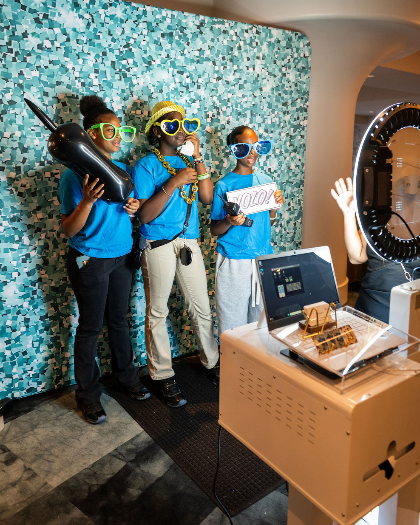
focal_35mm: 28
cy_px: 213
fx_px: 435
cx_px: 215
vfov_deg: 61.8
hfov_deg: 51.5
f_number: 3.5
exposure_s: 1/100
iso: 1600
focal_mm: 24
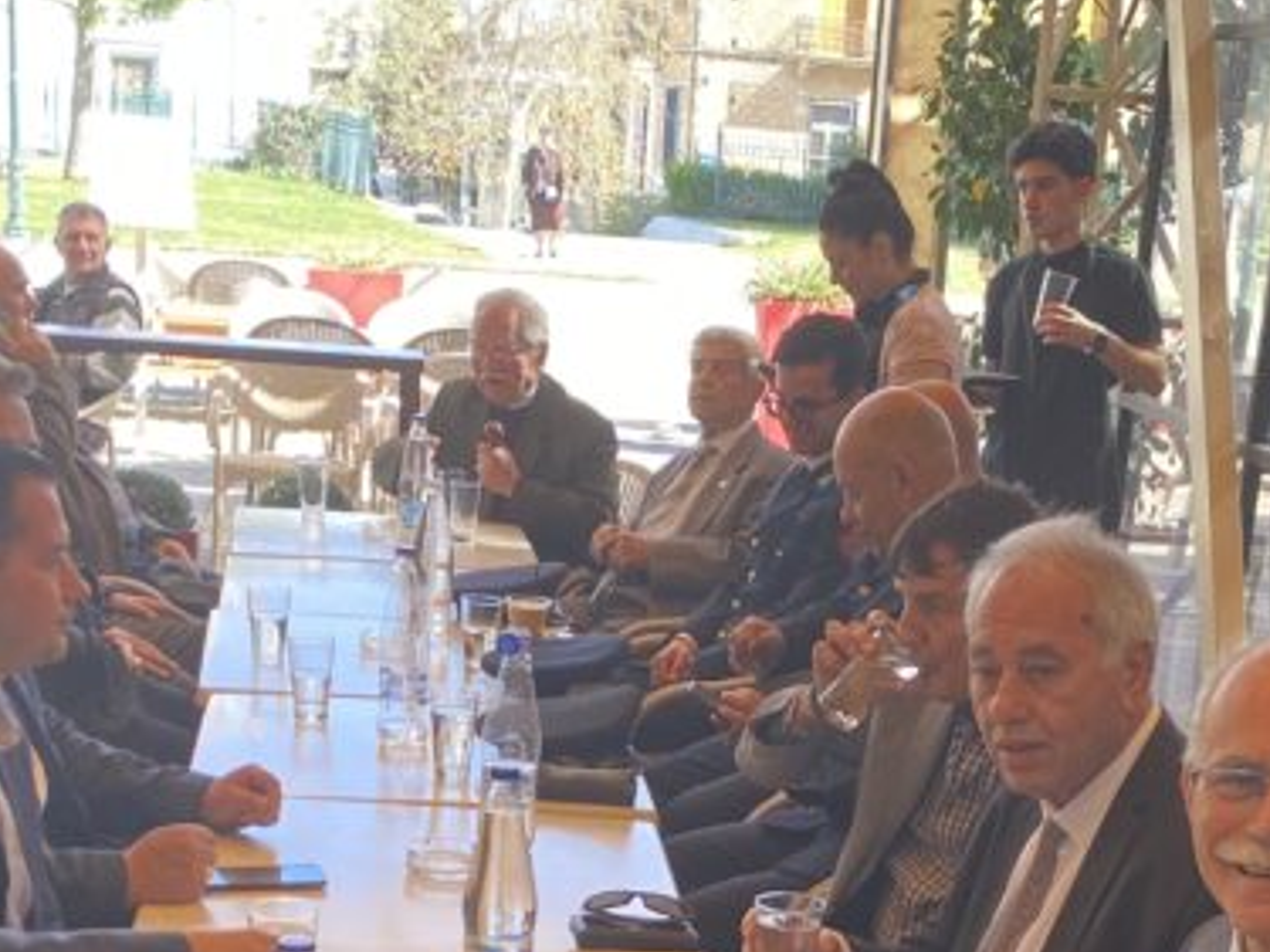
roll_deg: -4.3
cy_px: 1016
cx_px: 755
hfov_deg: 27.4
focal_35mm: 71
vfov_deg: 19.9
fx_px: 2604
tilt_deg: -19.5
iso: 32
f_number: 1.8
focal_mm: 4.25
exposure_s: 1/122
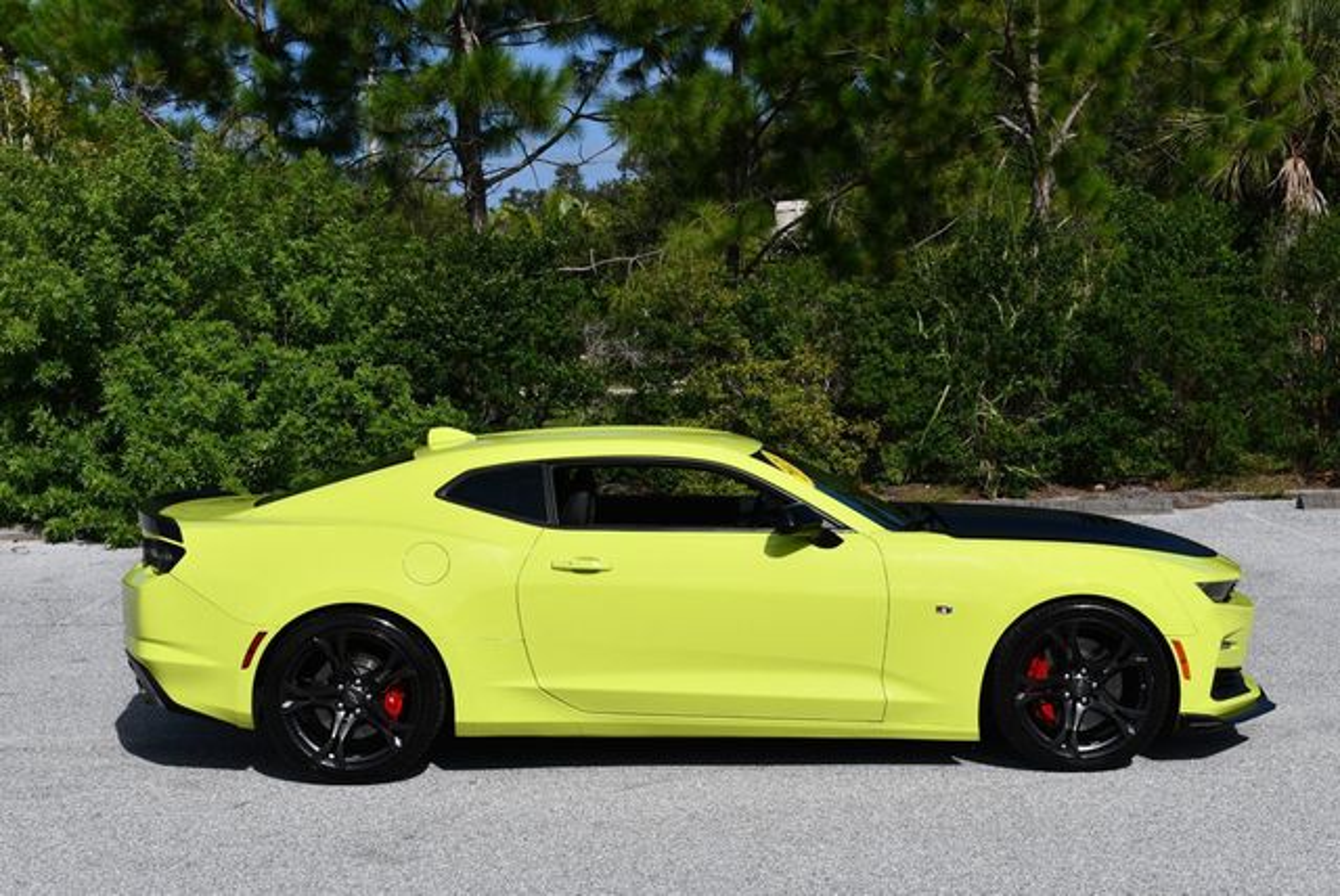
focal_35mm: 58
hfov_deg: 34.5
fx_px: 2161
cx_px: 670
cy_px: 448
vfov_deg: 23.4
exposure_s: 1/400
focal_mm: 29
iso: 100
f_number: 10
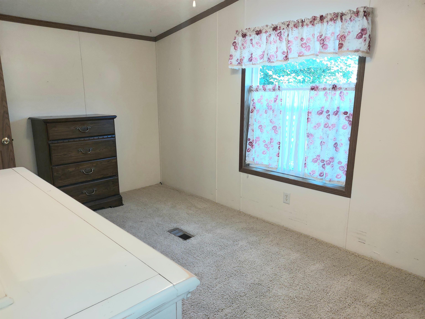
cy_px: 160
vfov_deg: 54.9
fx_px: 307
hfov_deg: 69.4
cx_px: 212
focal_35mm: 25
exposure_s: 1/60.2
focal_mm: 4.6
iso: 80
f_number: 2
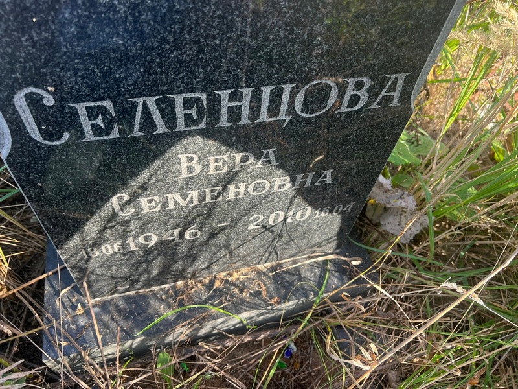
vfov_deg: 53.1
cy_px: 194
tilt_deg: -50.5
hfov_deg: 67.3
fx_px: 389
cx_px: 259
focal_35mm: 26
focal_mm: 5.7
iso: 40
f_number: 1.5
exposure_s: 1/293
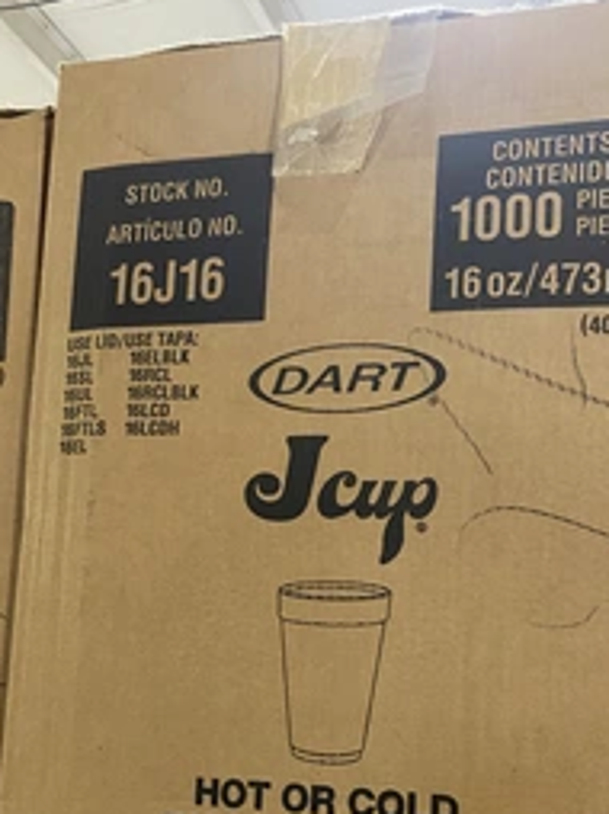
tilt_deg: +5.6
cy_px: 631
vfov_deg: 44.0
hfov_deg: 35.1
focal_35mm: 41
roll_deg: -1.5
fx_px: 963
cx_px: 301
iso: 320
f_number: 1.8
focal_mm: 4.25
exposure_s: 1/60
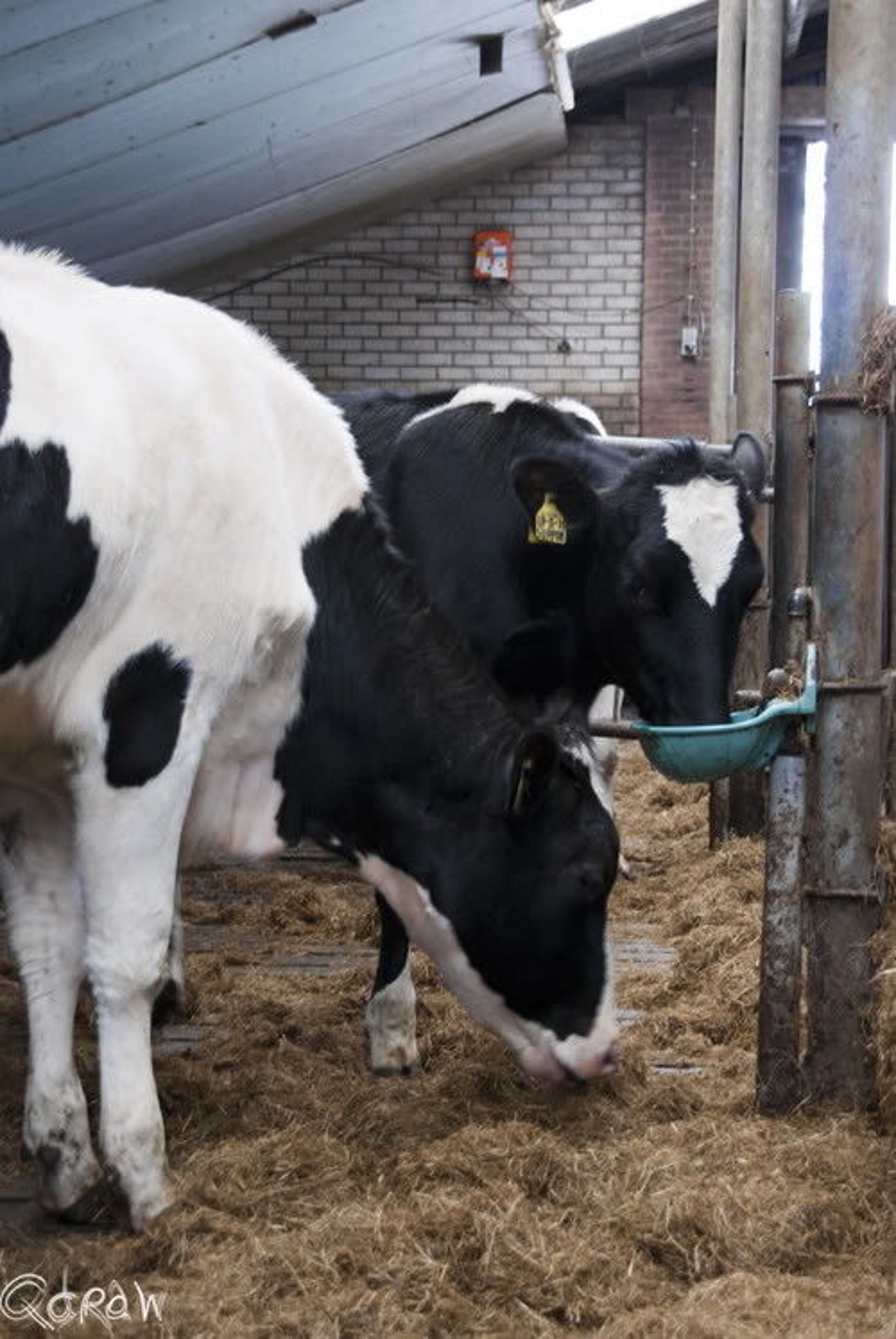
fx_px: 2513
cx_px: 448
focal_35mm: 68
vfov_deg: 29.8
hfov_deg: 20.2
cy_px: 670
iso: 400
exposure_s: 1/8
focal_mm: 45
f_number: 5
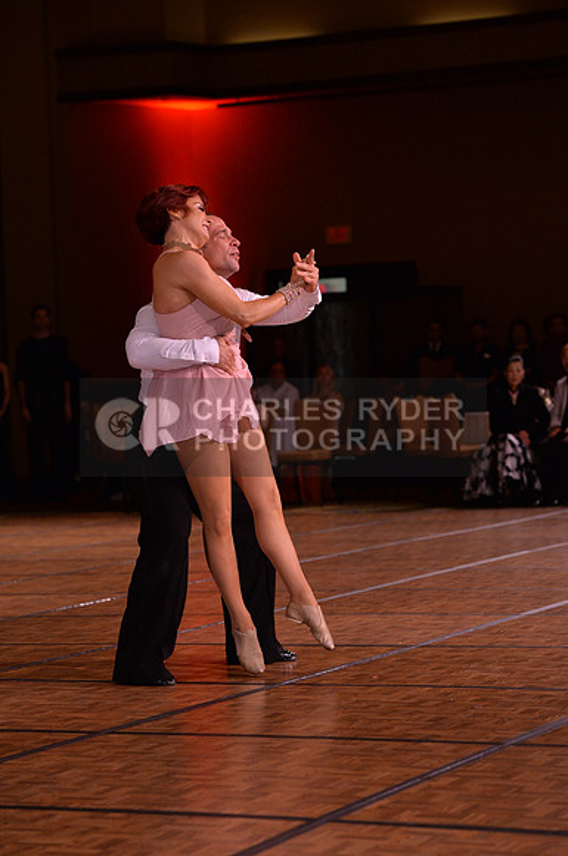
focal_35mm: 105
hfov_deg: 13.0
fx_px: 2492
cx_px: 284
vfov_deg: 19.5
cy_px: 428
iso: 2000
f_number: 5
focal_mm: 105
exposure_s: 1/250
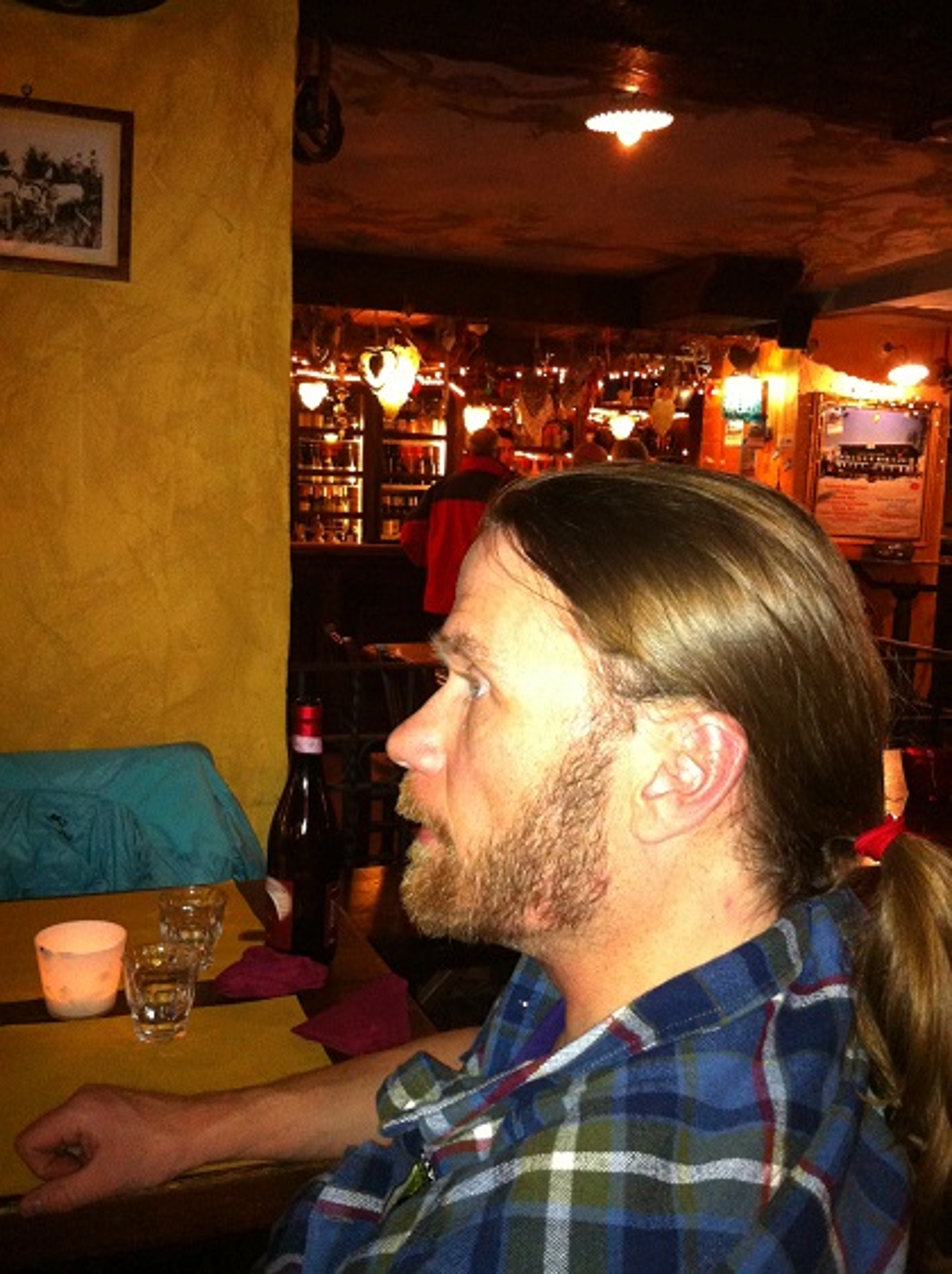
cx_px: 476
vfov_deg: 52.7
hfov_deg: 40.6
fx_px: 1286
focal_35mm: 35
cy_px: 637
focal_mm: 3.85
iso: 400
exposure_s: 1/15
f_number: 2.8
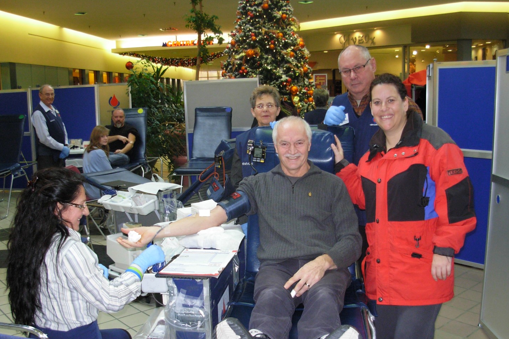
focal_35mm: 40
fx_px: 566
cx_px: 256
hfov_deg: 48.5
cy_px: 189
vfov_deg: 33.4
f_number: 2.9
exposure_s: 1/69.7
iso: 244
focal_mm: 6.3
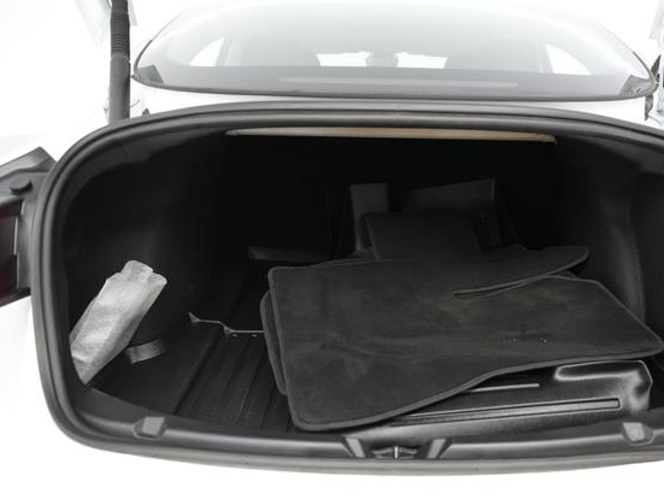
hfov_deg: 61.3
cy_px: 248
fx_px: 557
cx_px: 383
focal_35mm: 29
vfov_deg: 48.3
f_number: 2.8
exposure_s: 1/160
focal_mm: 26
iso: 5000
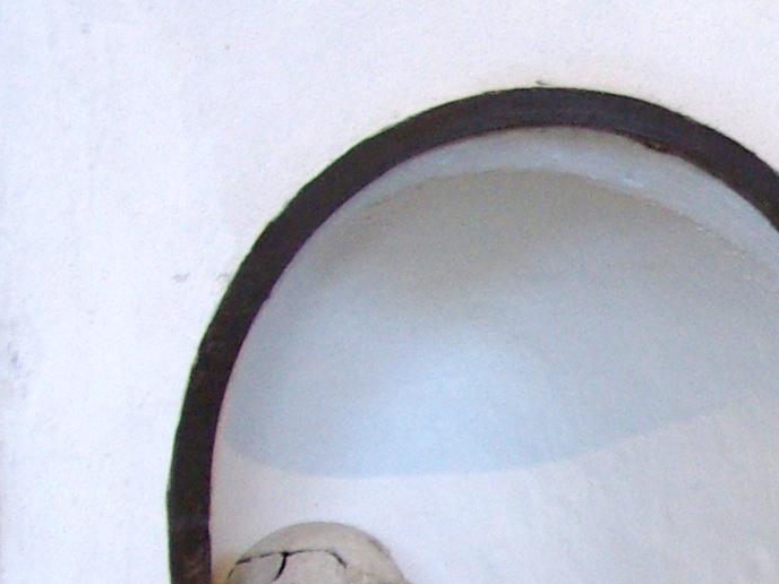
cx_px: 1484
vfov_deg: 7.3
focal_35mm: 195
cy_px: 1231
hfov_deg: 9.6
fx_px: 4388
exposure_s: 1/30
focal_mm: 24
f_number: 4
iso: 400
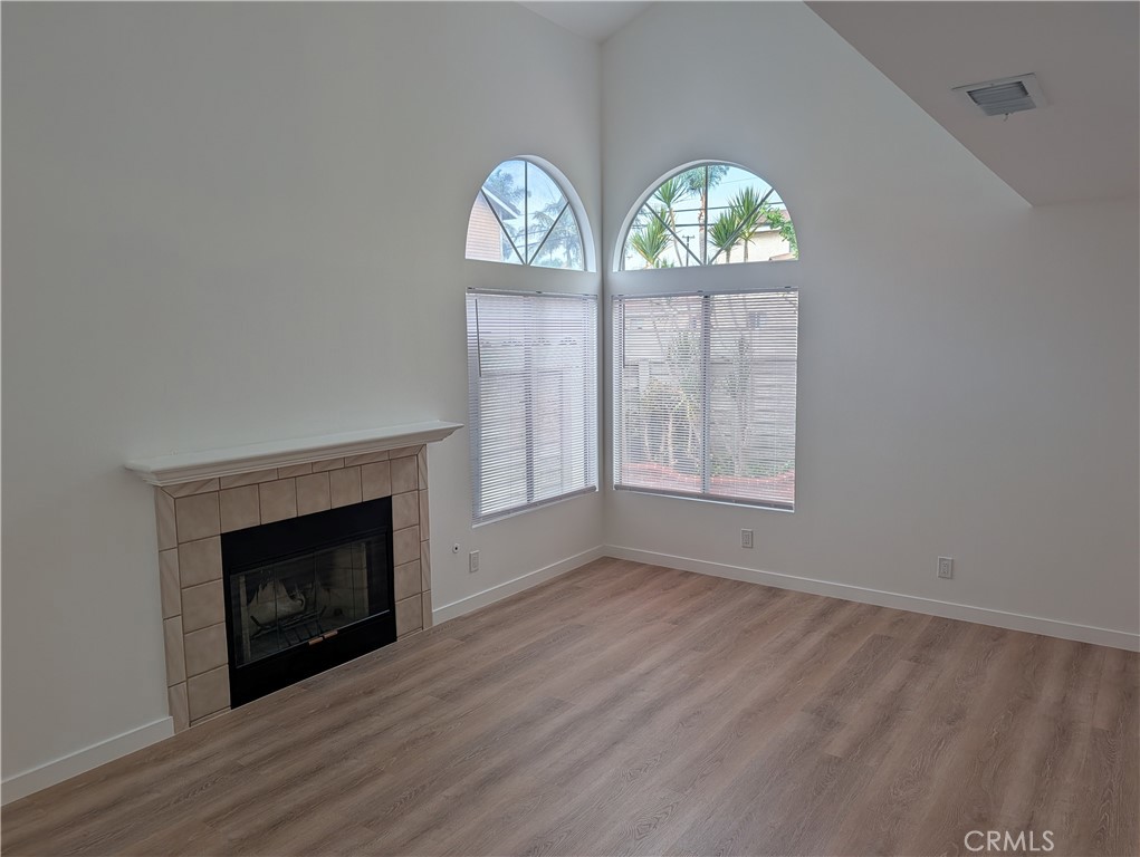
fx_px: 791
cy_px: 428
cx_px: 570
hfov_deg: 71.5
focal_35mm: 24
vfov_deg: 56.9
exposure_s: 1/415
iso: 20
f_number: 1.68
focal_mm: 6.9
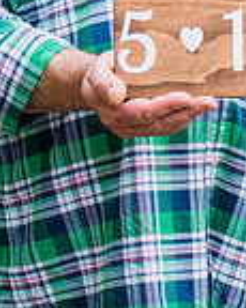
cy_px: 4
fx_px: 1877
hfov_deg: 7.5
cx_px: 250
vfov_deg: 9.3
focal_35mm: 206
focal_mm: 70
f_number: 2.8
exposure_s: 1/160
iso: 640
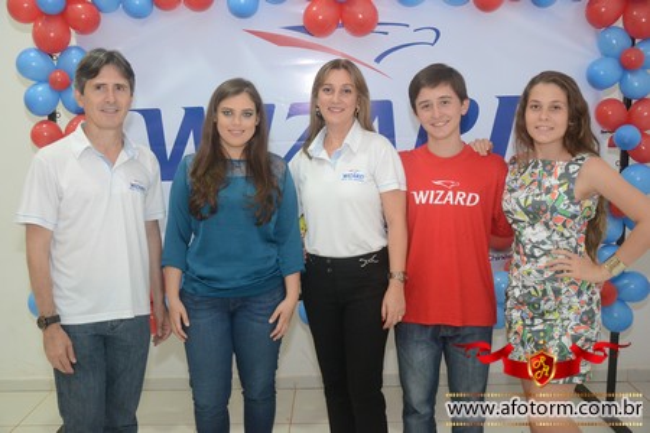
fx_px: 704
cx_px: 325
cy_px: 216
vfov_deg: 34.2
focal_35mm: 39
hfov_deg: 49.6
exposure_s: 1/125
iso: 1600
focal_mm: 26
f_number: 3.8
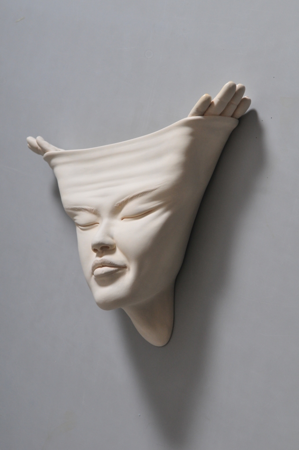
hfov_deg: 16.5
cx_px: 150
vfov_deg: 24.6
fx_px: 1031
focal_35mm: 82
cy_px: 225
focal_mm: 55
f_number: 7.1
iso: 400
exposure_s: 1/200
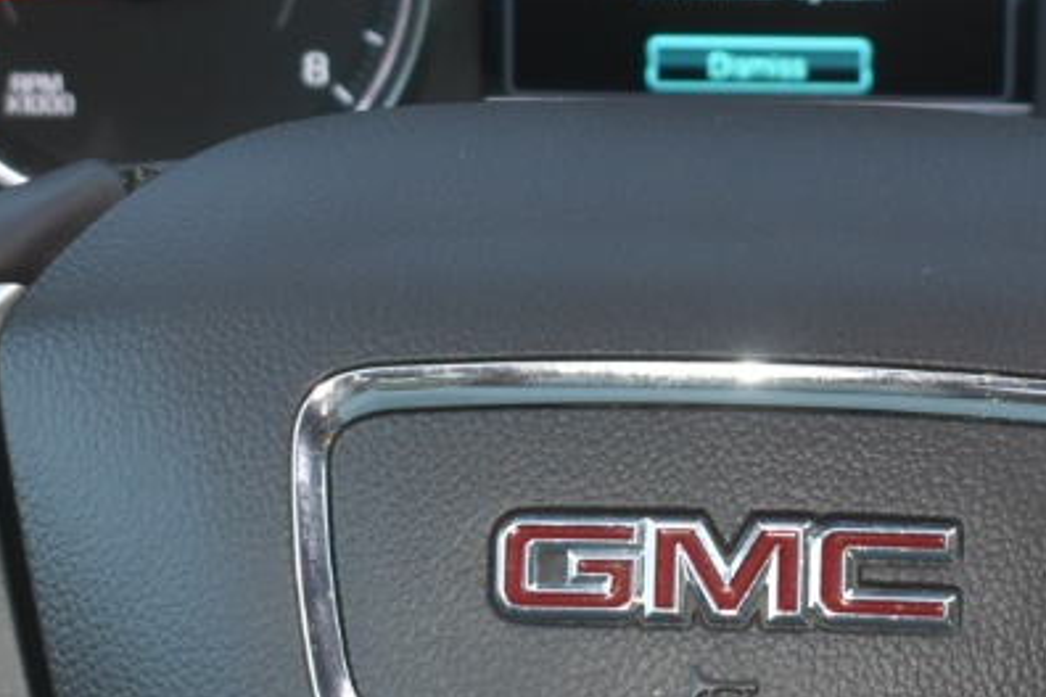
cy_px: 486
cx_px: 757
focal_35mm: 196
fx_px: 5694
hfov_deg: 10.5
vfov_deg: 7.0
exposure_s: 1/60
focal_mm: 32
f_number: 4.5
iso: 800
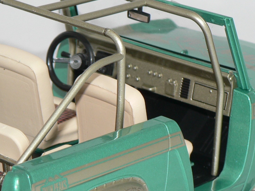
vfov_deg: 6.9
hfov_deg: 9.2
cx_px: 82
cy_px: 140
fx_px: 1591
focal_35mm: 216
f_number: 3.2
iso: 80
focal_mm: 15.2
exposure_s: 1/60
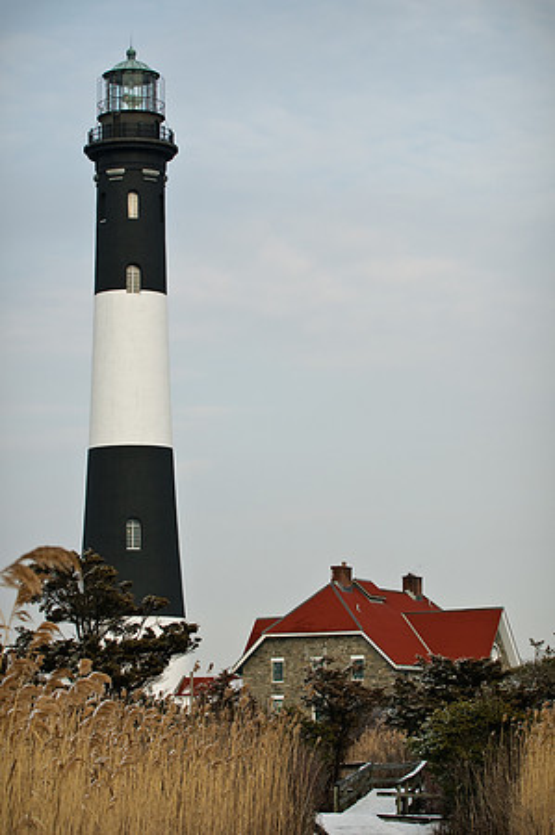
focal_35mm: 112
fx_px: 2607
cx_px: 278
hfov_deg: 12.2
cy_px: 418
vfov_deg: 18.2
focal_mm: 75
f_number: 9
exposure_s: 1/200
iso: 200
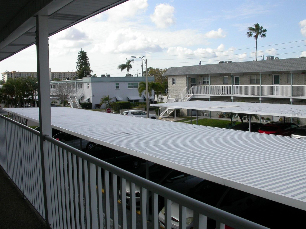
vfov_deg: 37.7
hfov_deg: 49.0
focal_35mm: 38
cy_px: 114
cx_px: 153
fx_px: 336
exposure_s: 1/327
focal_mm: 7.85
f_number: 7.5
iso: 100
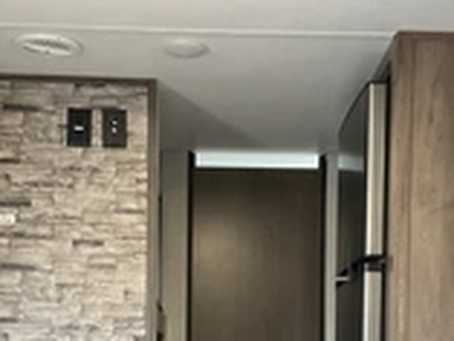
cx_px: 246
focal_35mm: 74
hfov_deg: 26.3
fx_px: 971
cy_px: 347
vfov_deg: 19.3
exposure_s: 1/40
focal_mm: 3
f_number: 1.8
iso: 320
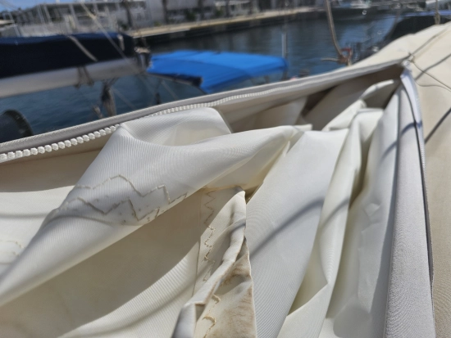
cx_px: 226
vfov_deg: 58.9
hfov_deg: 73.9
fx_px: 300
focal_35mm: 23
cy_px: 169
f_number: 1.7
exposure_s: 1/2365
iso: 10
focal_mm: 6.3
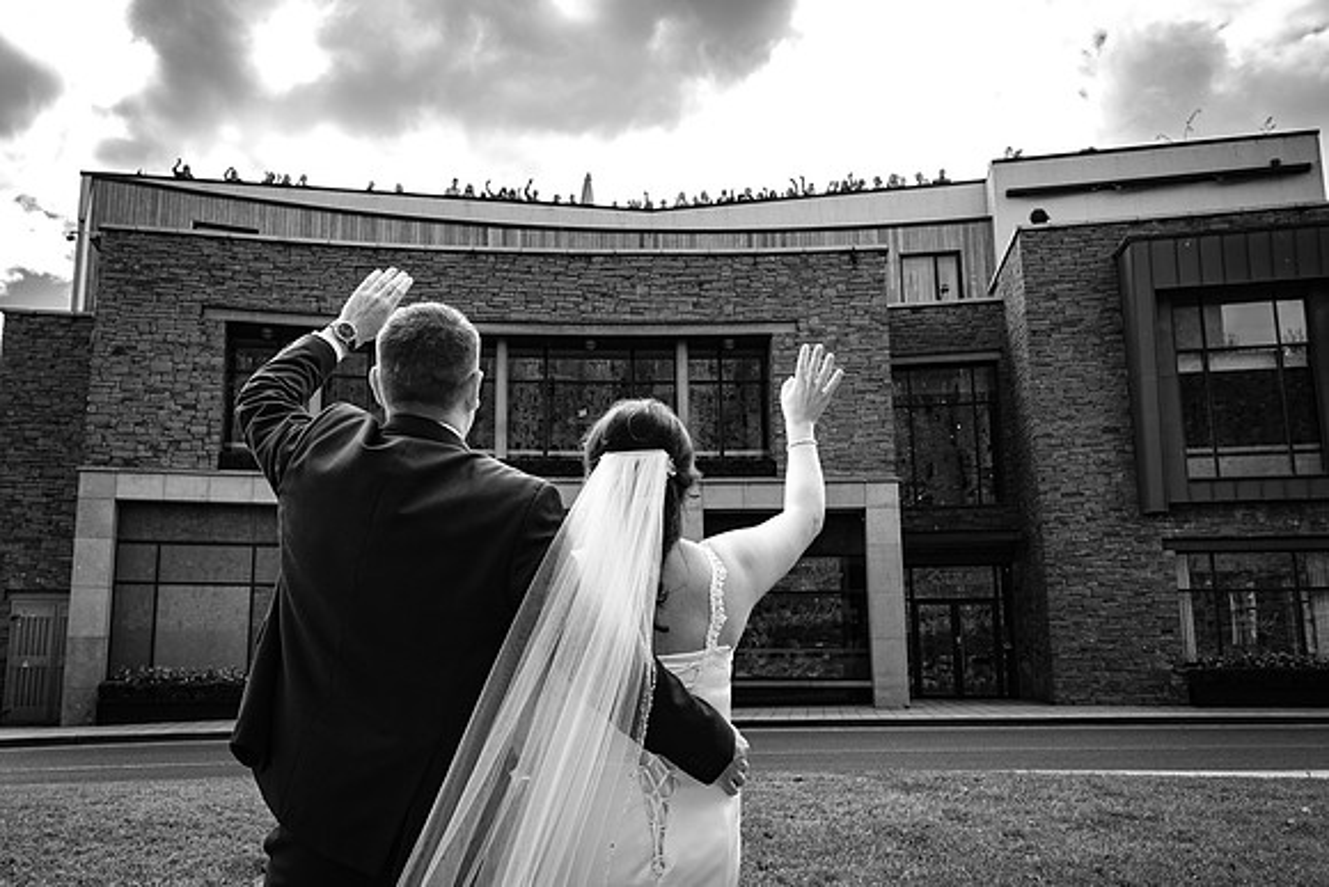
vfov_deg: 46.3
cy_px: 480
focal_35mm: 28
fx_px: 1037
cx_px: 564
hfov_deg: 65.0
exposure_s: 1/500
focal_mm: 16
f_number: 4.5
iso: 200
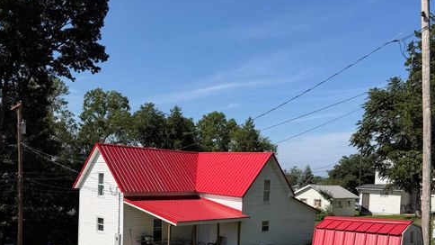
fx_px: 415
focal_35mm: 36
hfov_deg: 55.3
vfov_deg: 32.0
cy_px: 195
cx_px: 222
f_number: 1.78
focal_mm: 6.76
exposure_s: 1/4673
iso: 80
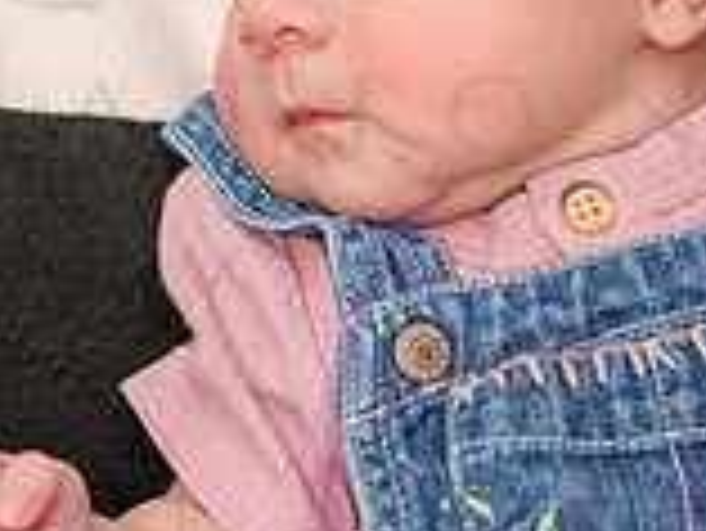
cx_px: 229
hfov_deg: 14.3
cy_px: 274
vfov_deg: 10.8
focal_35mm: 138
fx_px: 2817
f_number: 4
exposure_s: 1/250
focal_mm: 50
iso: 800
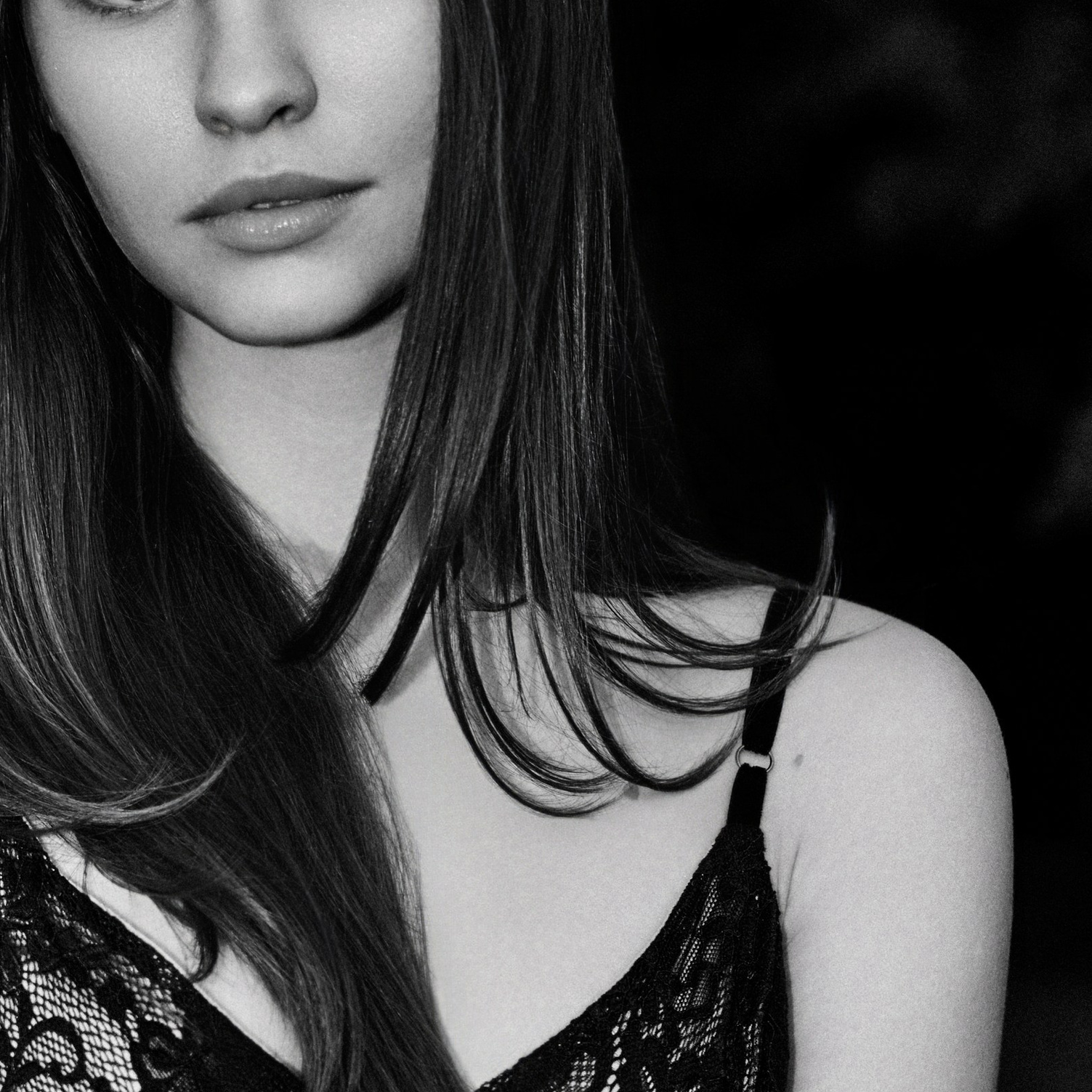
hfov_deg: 11.5
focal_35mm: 152
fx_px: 5425
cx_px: 295
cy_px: 620
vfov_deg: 11.5
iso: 125
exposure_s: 1/125
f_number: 5
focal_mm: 70
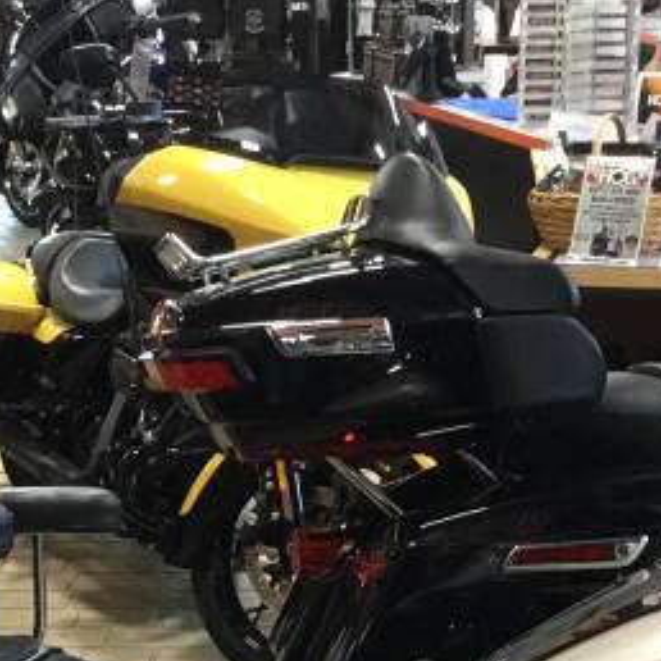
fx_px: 1836
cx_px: 346
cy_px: 720
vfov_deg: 19.6
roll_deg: +0.2
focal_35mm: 85
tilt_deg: -22.4
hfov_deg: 20.4
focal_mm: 3.3
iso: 200
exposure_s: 1/30
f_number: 2.4
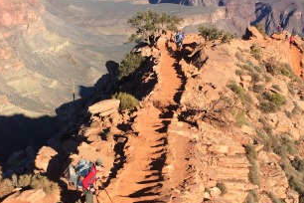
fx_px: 532
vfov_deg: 21.2
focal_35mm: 63
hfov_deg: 31.7
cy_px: 170
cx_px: 194
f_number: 2.2
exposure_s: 1/1866
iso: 32
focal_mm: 4.15
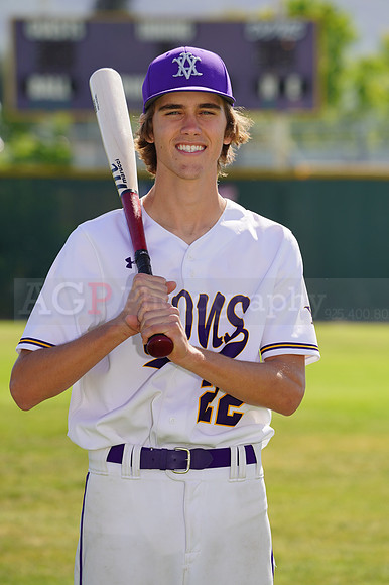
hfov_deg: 5.2
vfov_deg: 7.8
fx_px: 4300
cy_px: 292
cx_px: 194
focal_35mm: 265
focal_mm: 265
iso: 100
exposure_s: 1/250
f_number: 8
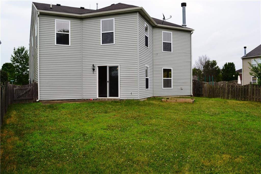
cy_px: 87
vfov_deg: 43.6
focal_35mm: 30
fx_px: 217
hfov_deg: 61.9
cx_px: 130
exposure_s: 1/250
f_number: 10
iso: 400
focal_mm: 20
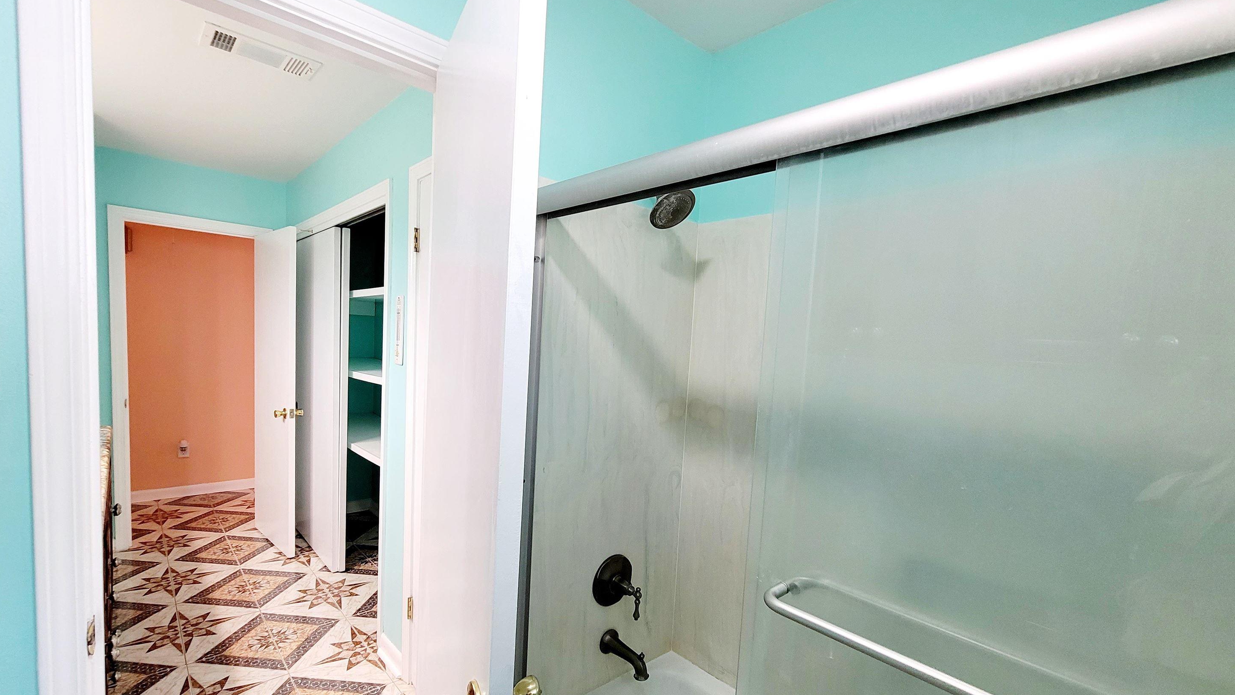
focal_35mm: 15
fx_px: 491
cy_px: 389
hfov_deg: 103.0
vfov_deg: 70.3
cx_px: 608
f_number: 2.2
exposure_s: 1/60.2
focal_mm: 2.2
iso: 250
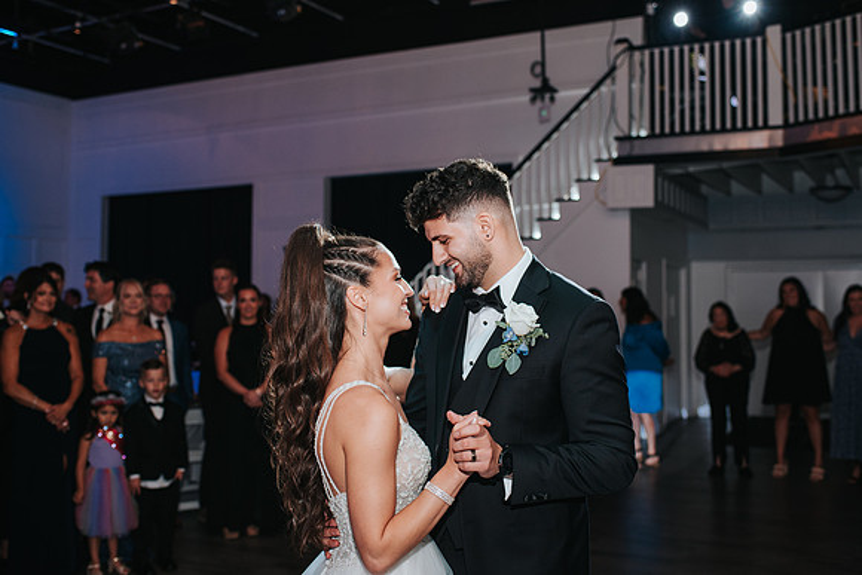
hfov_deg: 50.8
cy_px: 264
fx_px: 907
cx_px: 439
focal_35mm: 38
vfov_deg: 35.2
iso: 1000
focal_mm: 35
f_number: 2.8
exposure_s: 1/200
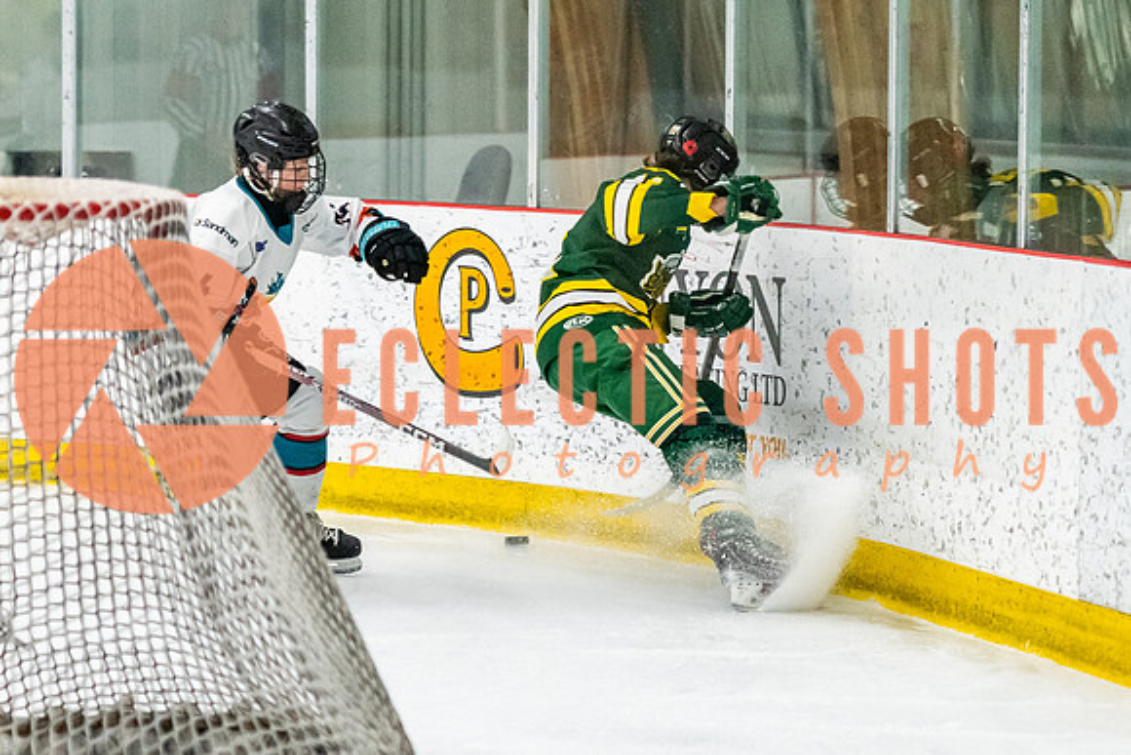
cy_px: 417
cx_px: 637
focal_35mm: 205
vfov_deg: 6.7
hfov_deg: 10.0
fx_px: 6431
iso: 4000
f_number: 2.8
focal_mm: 102
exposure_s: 1/800
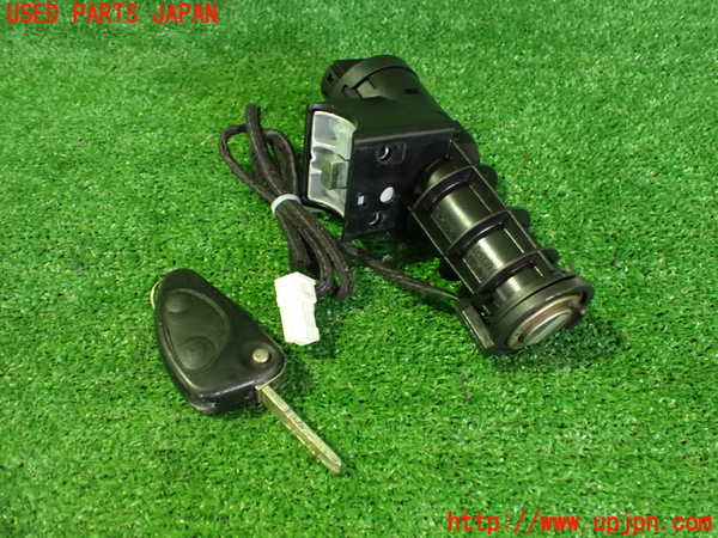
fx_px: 622
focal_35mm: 30
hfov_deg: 60.0
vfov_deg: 46.8
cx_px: 359
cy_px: 269
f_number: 2.3
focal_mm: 5.4
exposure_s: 1/30
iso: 1250
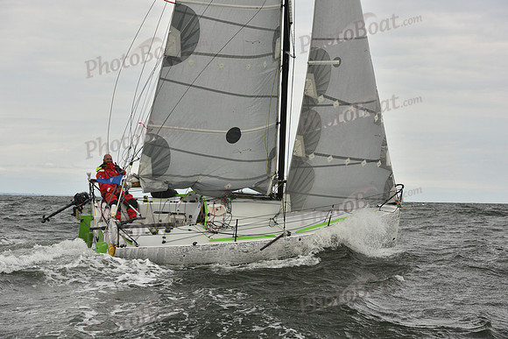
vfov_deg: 19.5
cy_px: 170
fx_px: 988
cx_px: 254
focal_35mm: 70
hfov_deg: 28.8
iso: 320
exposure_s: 1/1250
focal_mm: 70
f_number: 8
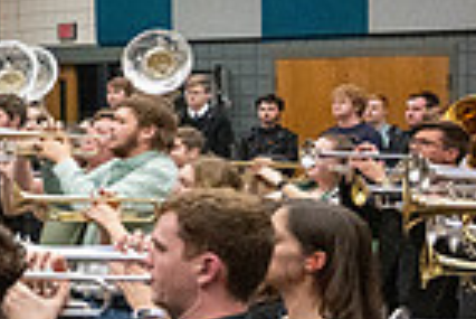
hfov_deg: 16.3
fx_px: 1297
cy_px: 99
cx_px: -456
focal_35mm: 98
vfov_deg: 14.0
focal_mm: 24
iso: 10000
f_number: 4
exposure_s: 1/500
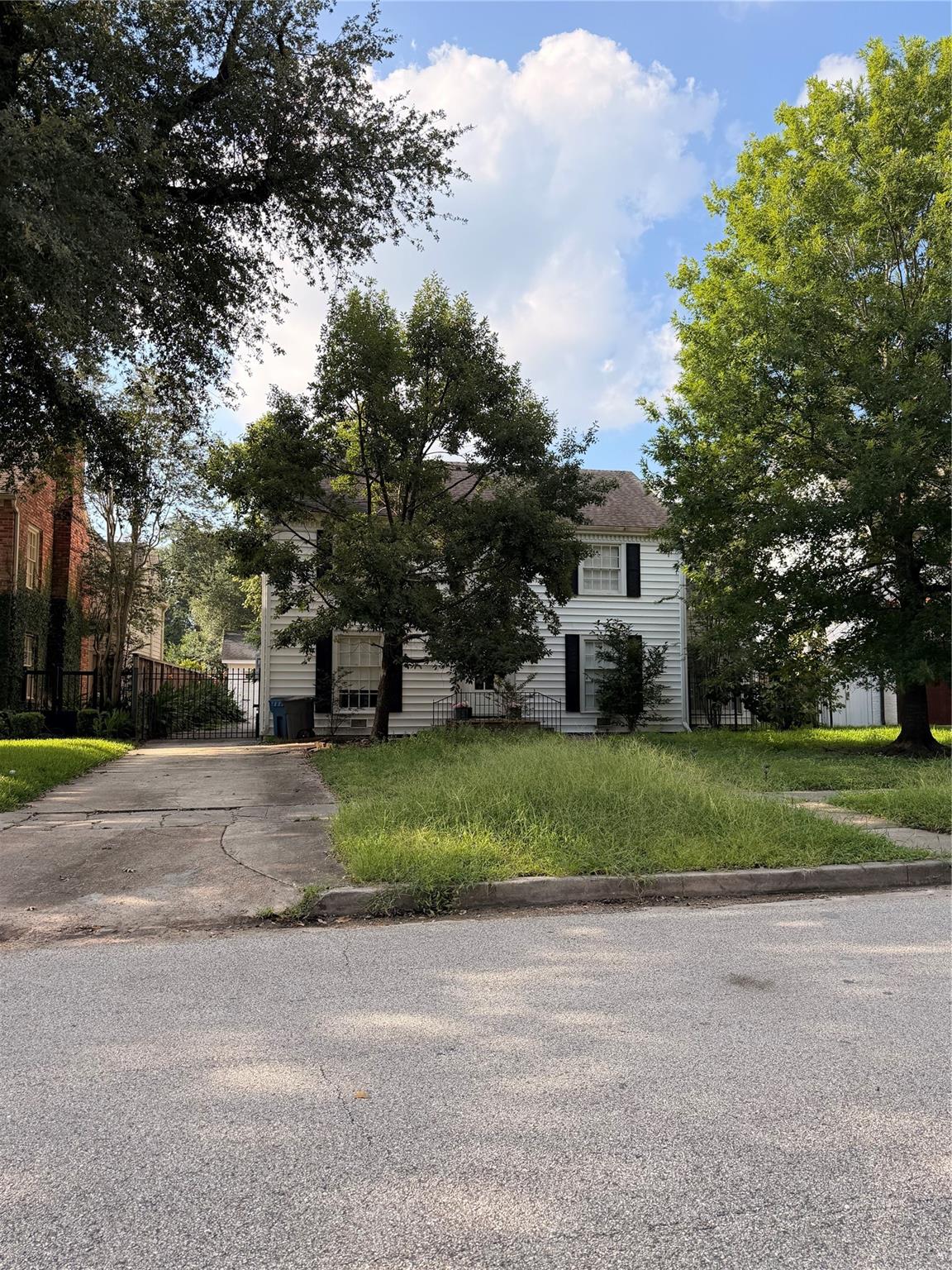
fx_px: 880
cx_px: 476
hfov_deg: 56.8
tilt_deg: +6.6
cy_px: 635
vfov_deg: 71.6
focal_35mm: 24
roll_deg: +0.4
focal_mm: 6.76
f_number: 1.78
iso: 100
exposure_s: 1/2299
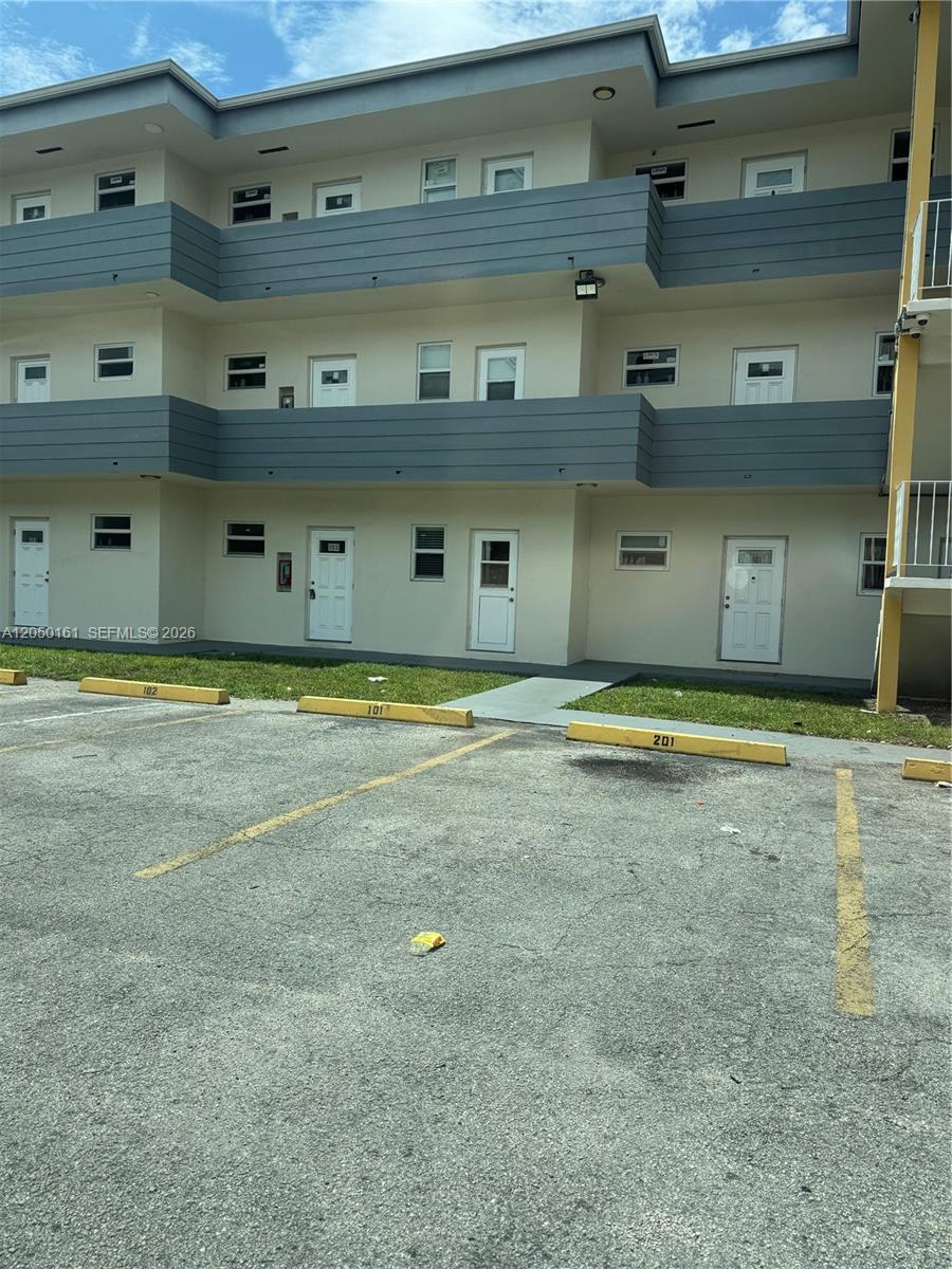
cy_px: 634
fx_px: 880
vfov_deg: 71.6
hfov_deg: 56.8
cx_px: 476
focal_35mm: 24
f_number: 1.78
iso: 80
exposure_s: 1/4950
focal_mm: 6.76
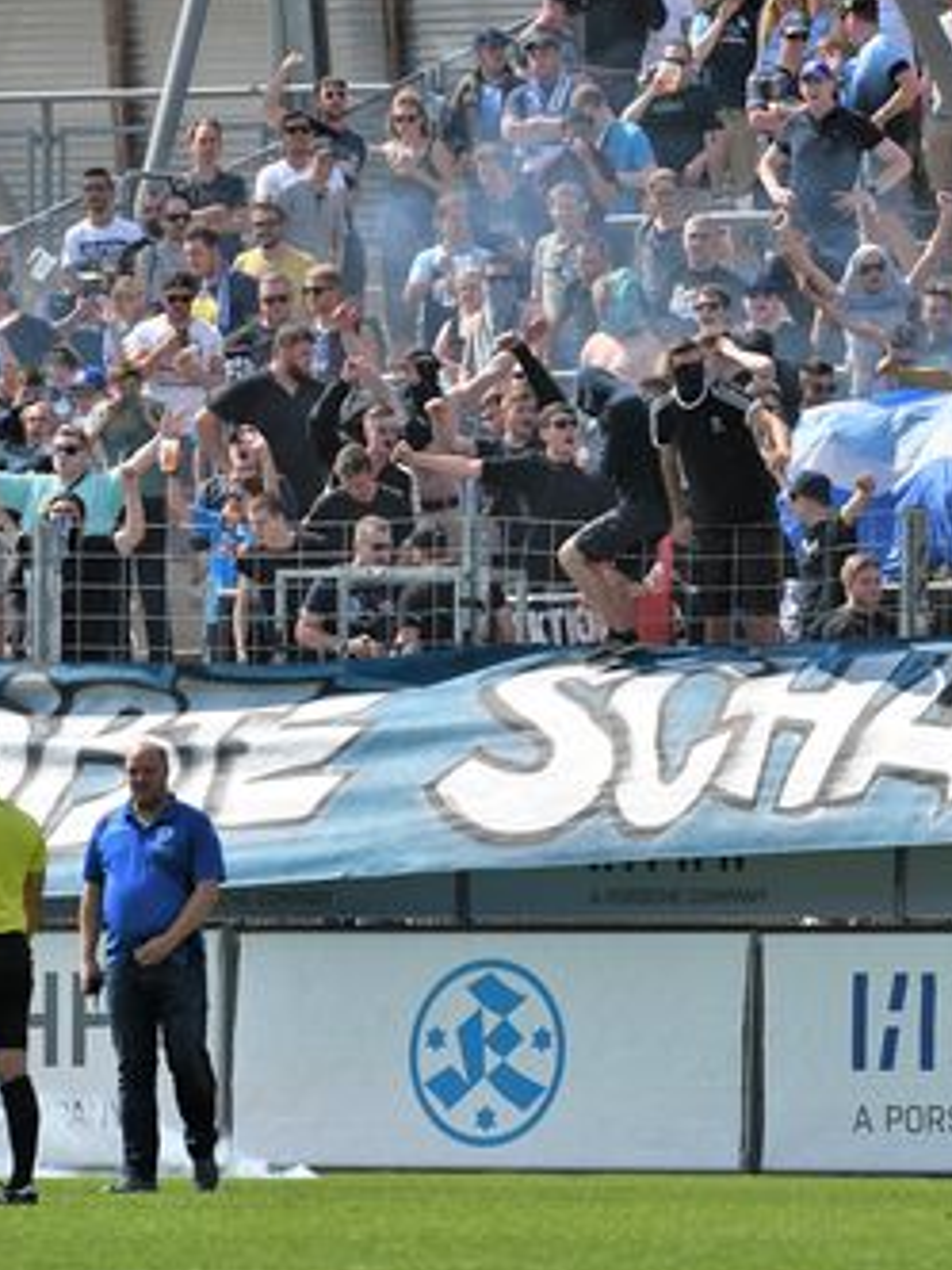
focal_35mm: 495
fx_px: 18151
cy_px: 589
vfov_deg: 4.0
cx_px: 746
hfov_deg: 3.0
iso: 100
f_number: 4.5
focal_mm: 200
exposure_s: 1/1000
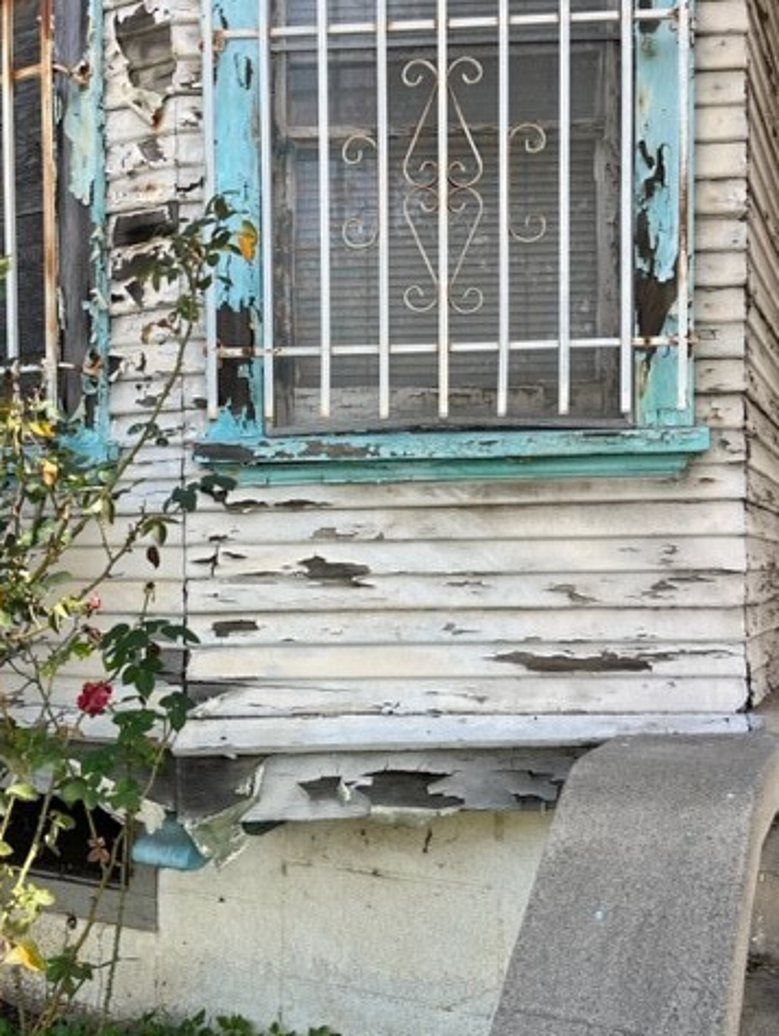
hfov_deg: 40.7
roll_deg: -0.8
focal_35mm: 35
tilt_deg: -2.5
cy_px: 574
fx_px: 1049
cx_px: 362
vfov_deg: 52.5
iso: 50
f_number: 1.6
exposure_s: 1/489
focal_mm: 5.1
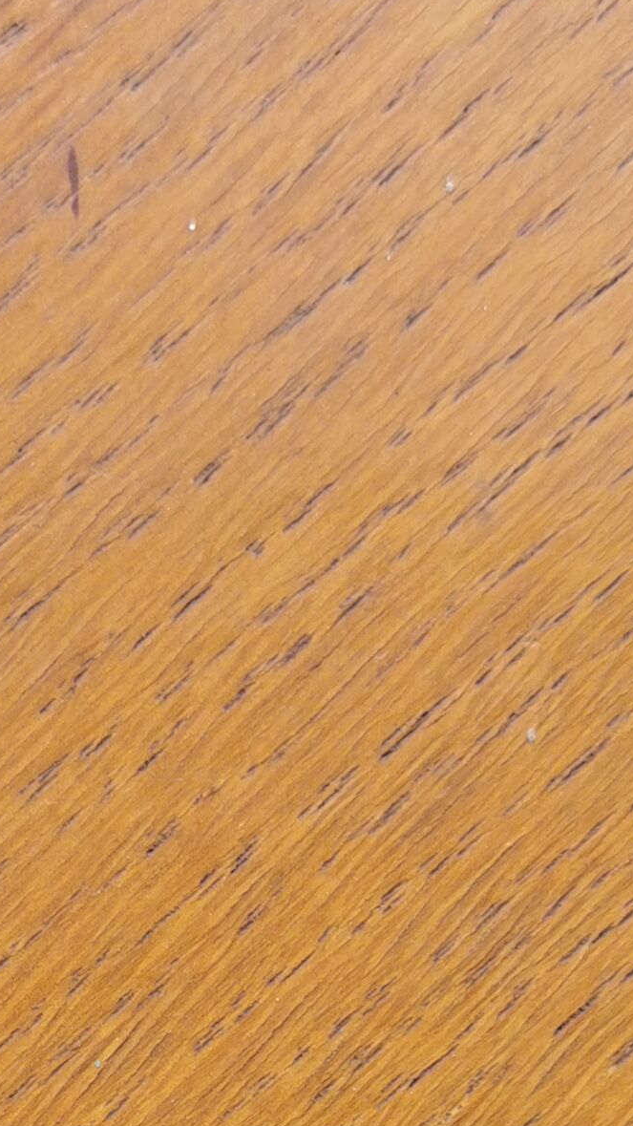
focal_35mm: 91
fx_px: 2716
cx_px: 148
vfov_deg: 22.7
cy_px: 1060
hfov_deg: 13.2
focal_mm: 5.56
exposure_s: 1/312
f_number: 1.6
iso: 50
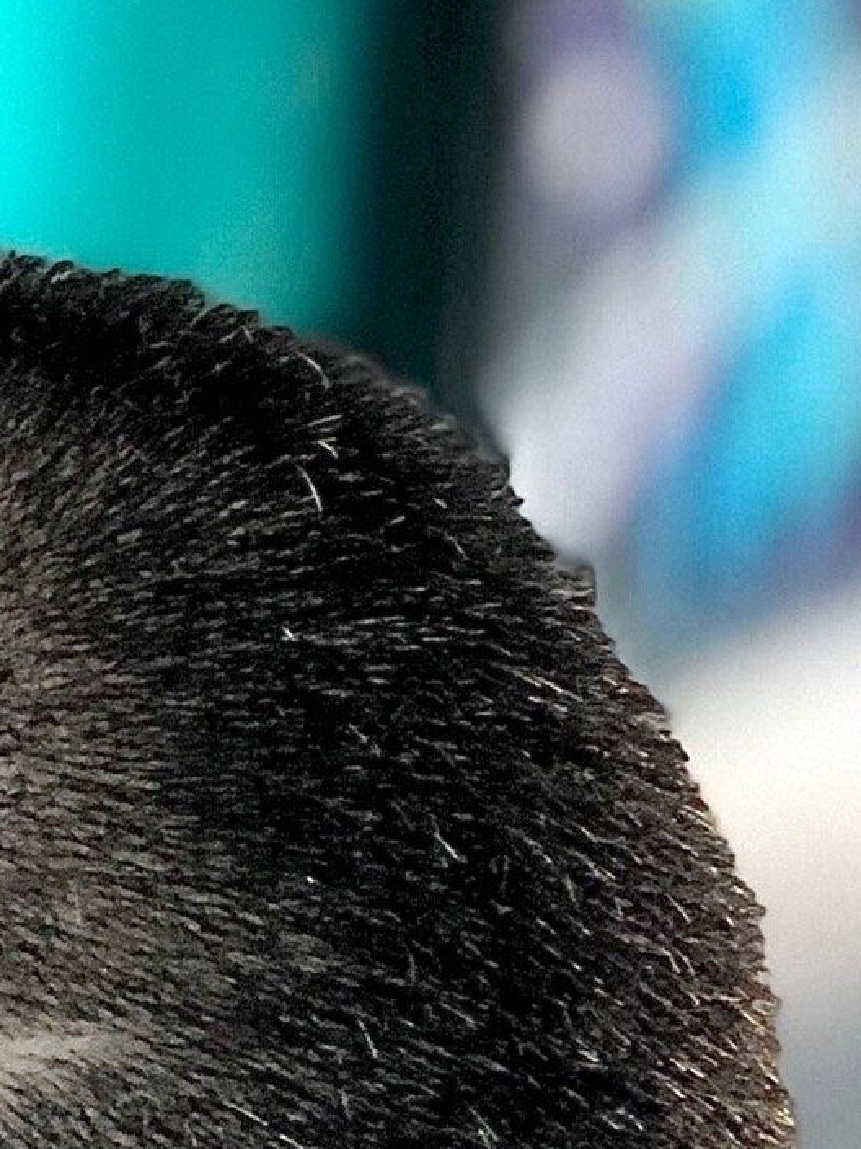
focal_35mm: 221
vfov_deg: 8.8
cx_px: -329
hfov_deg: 6.7
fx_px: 7329
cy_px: 1619
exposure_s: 1/30
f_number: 2.8
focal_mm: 6.6
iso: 320
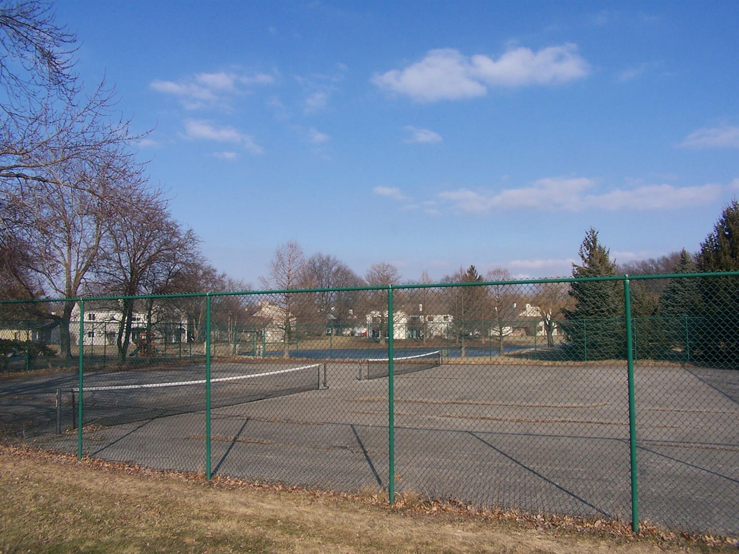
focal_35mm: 38
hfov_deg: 49.0
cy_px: 277
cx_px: 370
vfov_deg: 37.7
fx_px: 811
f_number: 5.6
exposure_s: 1/350
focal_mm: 6.3
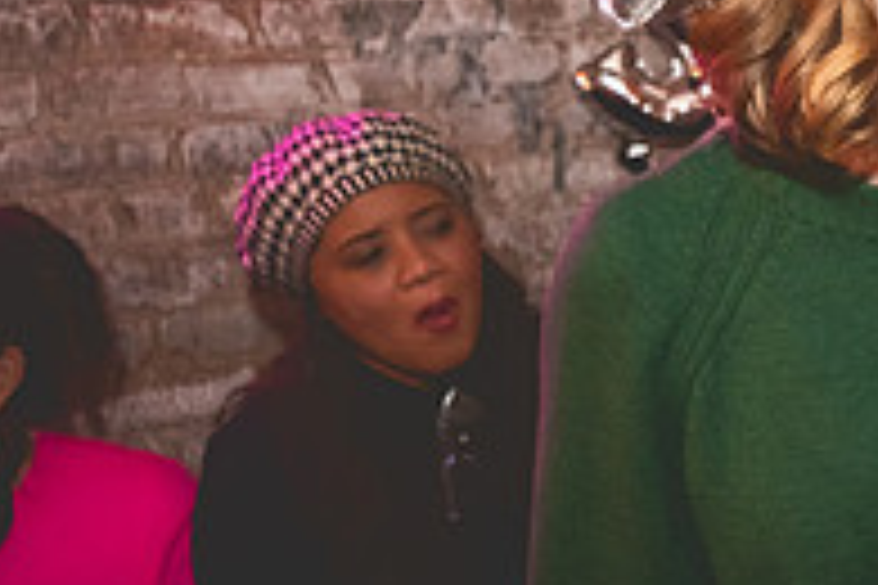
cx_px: 1193
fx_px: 1878
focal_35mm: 77
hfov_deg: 22.9
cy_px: 223
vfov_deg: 17.7
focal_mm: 25
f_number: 3.2
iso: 3200
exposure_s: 1/100
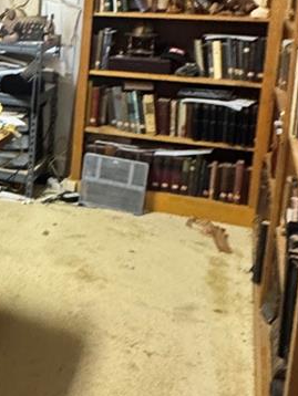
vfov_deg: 31.4
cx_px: -167
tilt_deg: -10.7
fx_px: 688
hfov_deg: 20.4
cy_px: 81
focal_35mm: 60
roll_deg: -1.4
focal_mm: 2.22
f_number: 2.2
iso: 1000
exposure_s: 1/40
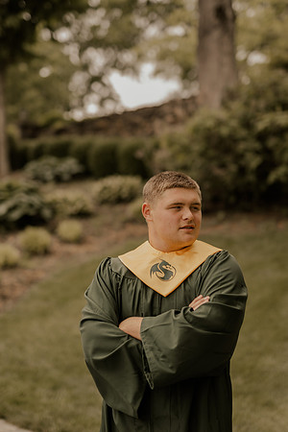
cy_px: 216
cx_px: 144
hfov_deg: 18.2
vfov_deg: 27.0
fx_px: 900
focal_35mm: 75
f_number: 1.8
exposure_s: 1/800
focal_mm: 50
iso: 64
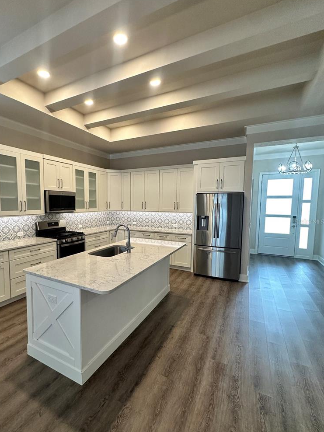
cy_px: 222
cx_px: 129
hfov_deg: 73.9
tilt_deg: -4.5
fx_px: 212
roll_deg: -0.7
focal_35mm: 17
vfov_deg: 91.0
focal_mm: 2.22
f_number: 2.2
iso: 200
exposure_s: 1/120
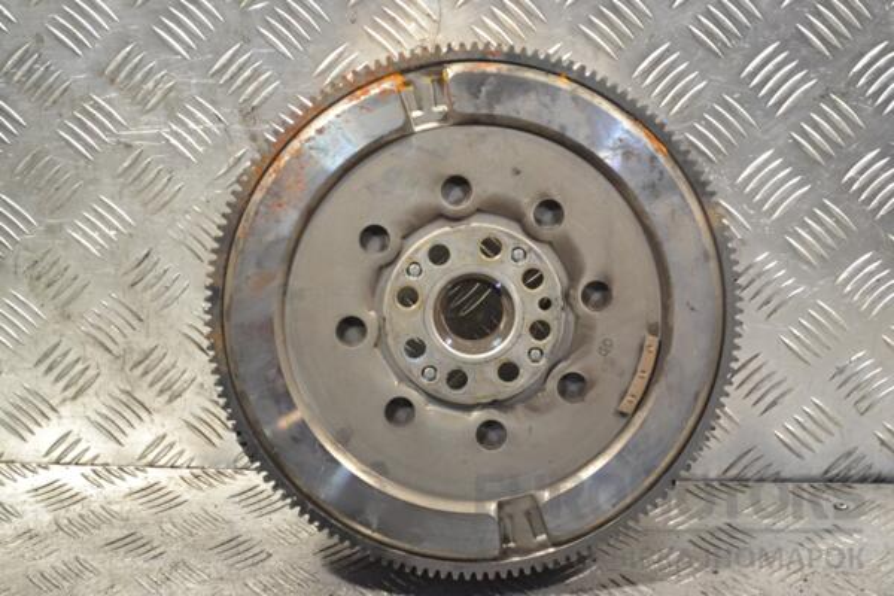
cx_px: 447
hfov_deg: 27.0
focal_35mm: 75
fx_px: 1862
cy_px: 298
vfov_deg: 18.2
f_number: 7.1
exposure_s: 1/200
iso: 3200
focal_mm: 50
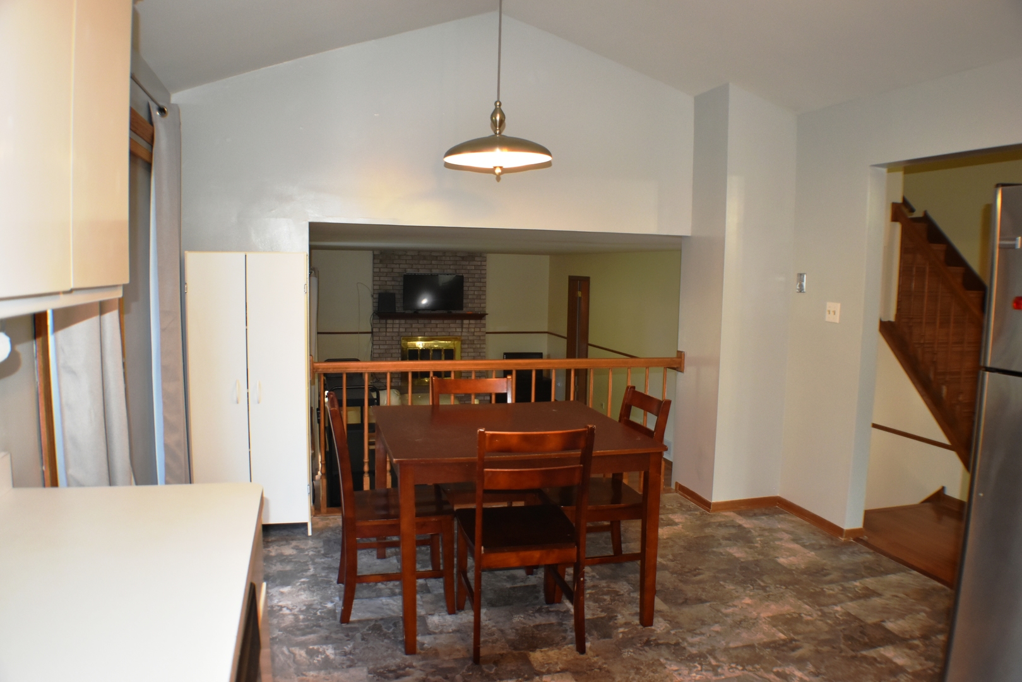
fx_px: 980
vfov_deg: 38.4
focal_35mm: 34
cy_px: 341
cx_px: 511
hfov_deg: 55.1
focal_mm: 23
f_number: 4.5
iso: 800
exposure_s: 1/80
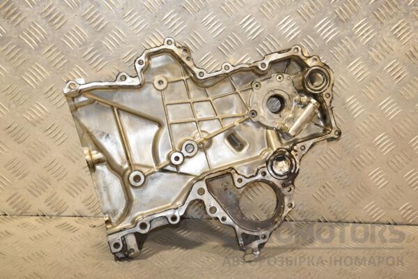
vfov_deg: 21.6
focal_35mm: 63
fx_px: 731
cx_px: 209
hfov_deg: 31.9
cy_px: 140
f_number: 6.3
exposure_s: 1/200
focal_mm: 42
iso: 800
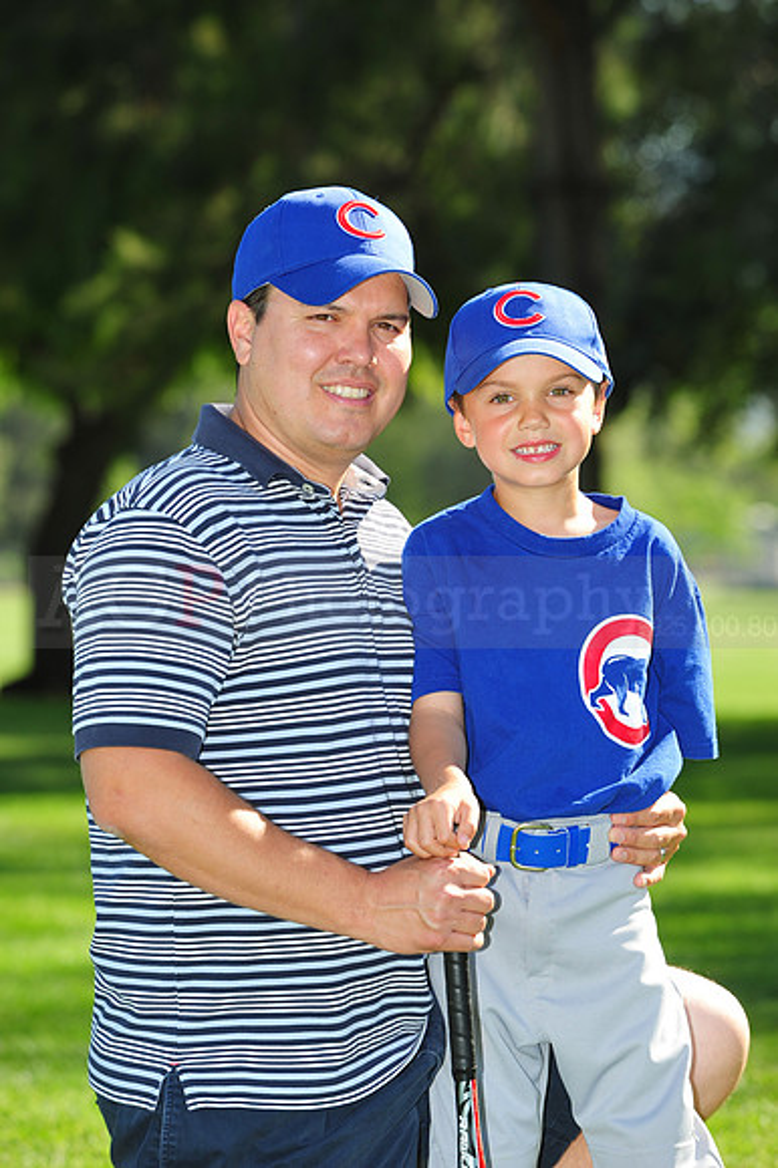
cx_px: 389
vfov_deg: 19.5
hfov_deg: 13.0
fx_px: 3408
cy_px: 584
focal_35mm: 105
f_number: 6.3
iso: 200
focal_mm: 105
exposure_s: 1/320
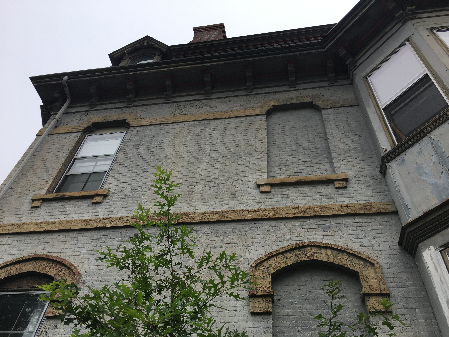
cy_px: 168
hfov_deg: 61.7
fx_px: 376
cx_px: 224
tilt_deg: +48.9
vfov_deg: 48.2
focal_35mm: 29
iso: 25
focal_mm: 4.15
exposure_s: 1/1350
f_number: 2.2
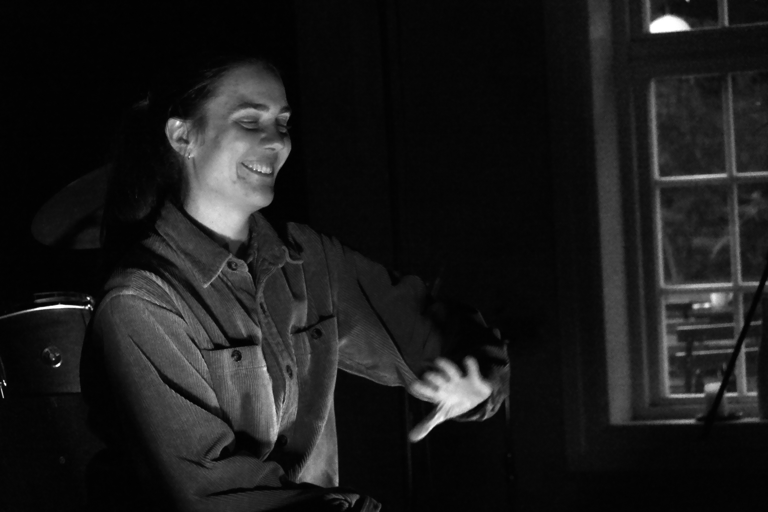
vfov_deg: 10.2
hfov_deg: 15.2
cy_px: 256
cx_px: 384
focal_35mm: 135
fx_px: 2880
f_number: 4.5
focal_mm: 49.7
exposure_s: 1/400
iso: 6400
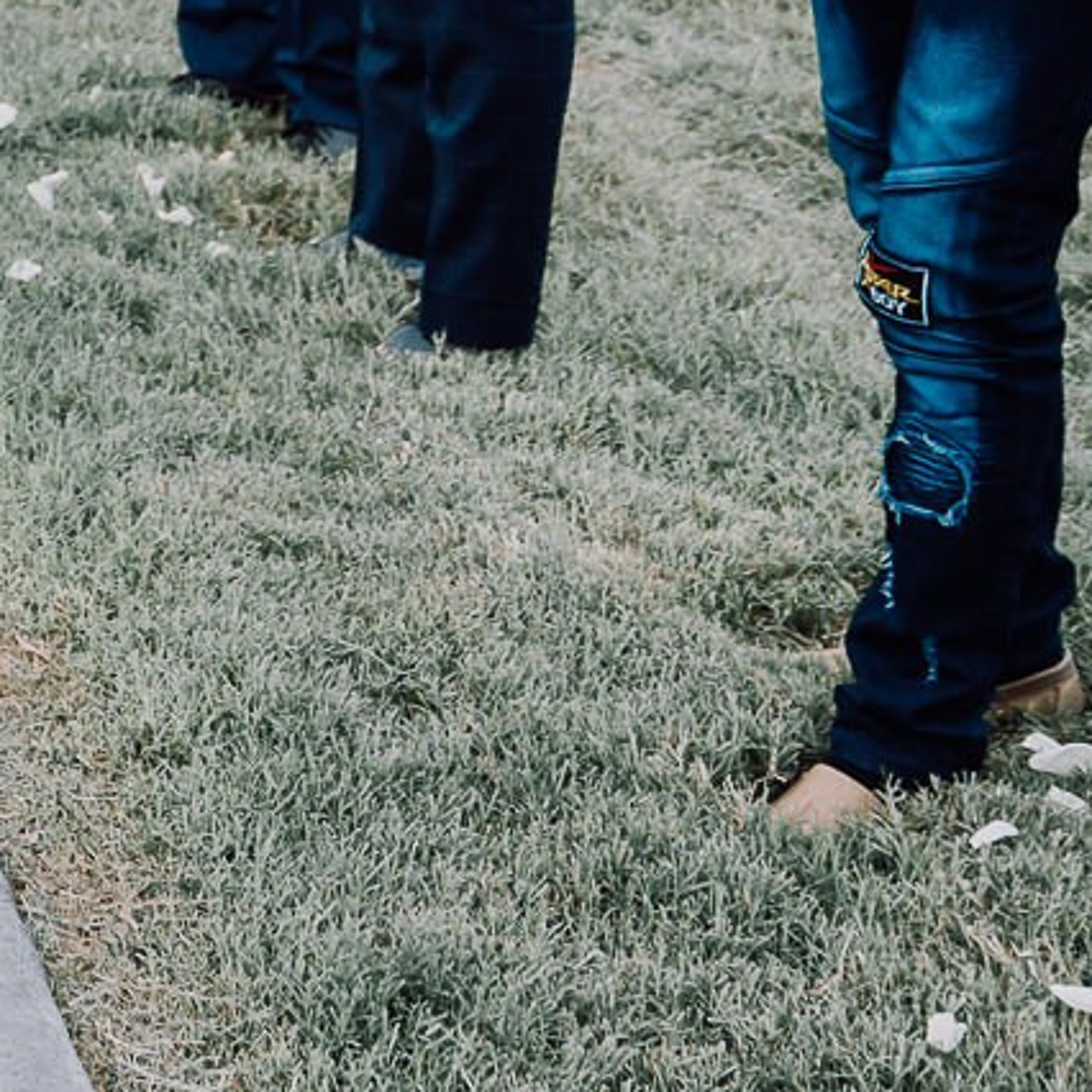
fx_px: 3498
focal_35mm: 98
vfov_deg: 16.8
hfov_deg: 14.8
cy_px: -288
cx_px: -1030
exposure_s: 1/320
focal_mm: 24
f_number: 2.8
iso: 320
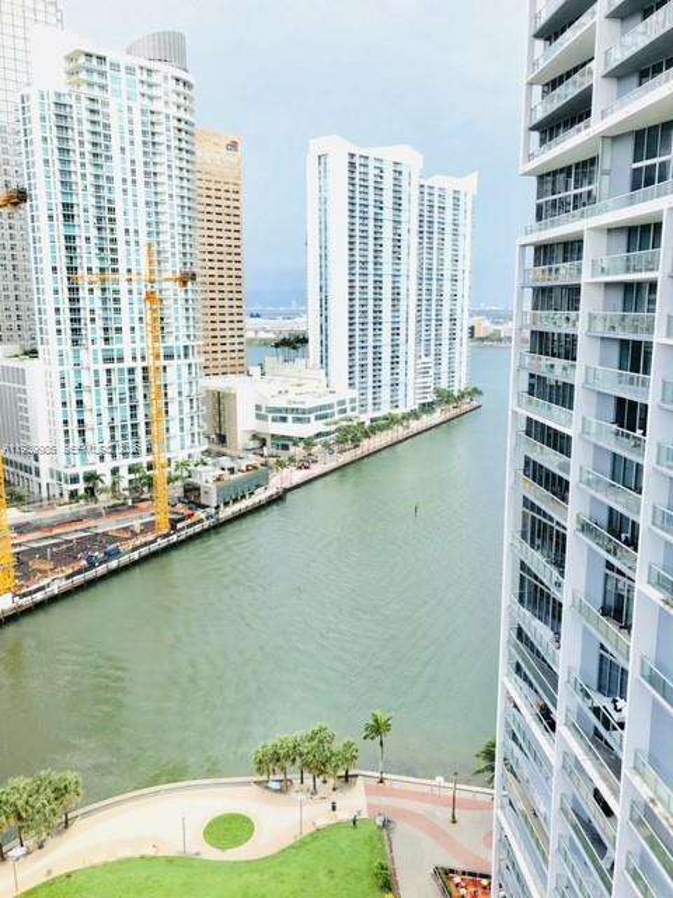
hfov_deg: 49.7
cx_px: 336
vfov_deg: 63.4
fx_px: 726
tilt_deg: -11.0
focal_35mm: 28
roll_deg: -0.3
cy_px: 449
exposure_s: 1/643
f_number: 1.8
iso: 20
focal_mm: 3.99
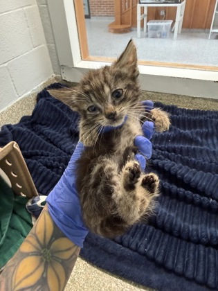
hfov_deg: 56.8
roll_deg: +3.0
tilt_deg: -37.5
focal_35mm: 24
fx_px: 202
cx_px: 109
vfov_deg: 71.6
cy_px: 146
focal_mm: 2.22
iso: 320
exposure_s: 1/60
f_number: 2.2
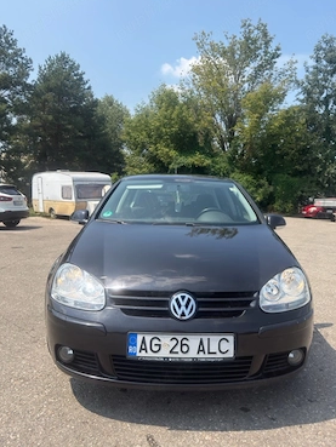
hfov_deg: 53.1
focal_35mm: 26
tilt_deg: -5.6
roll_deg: -0.8
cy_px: 214
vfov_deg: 67.3
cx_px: 178
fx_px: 336
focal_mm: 6.76
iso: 80
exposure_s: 1/3135
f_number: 1.78
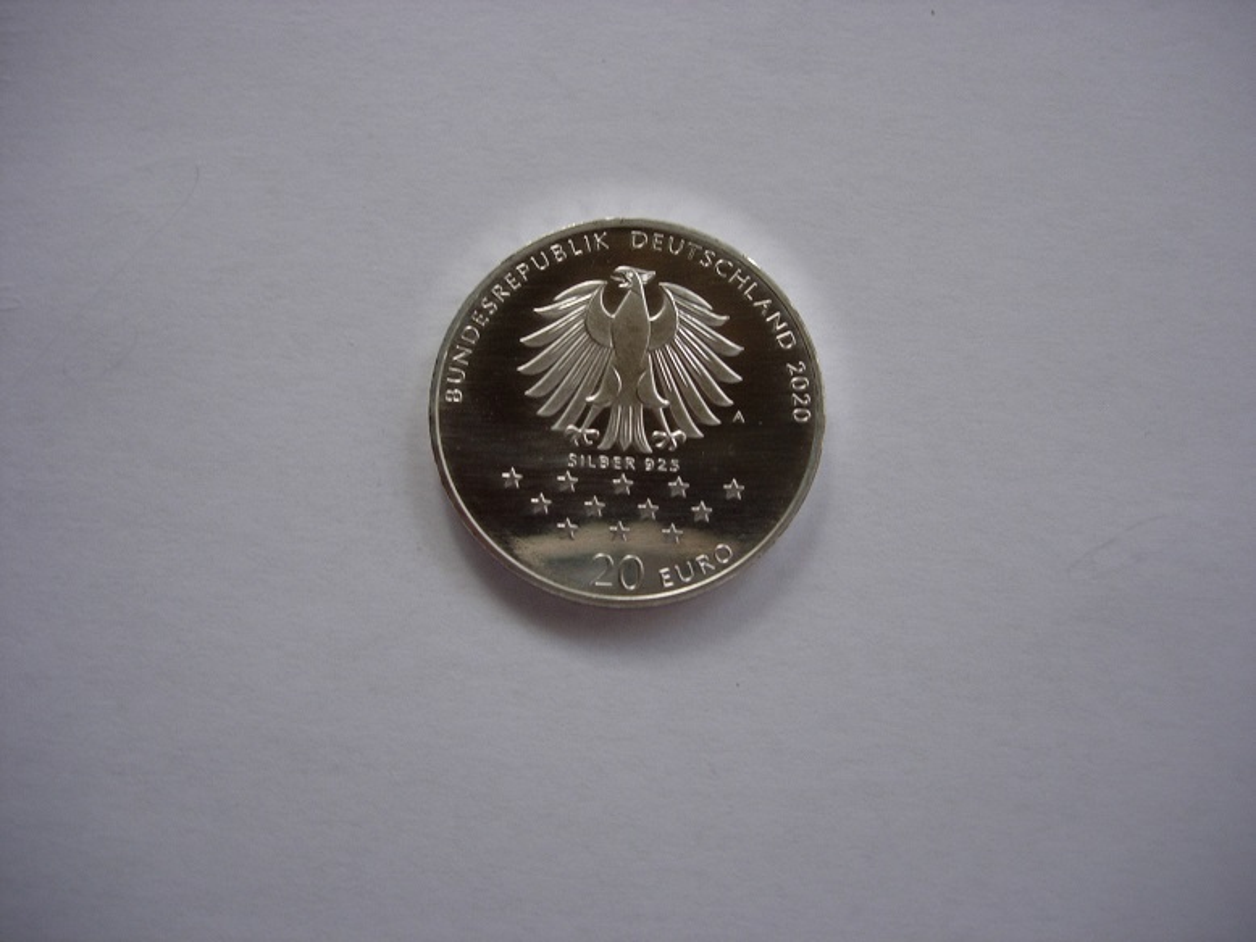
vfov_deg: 37.7
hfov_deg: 49.0
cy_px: 471
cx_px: 628
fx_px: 1379
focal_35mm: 38
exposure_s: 1/38
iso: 64
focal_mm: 7.8
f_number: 2.8
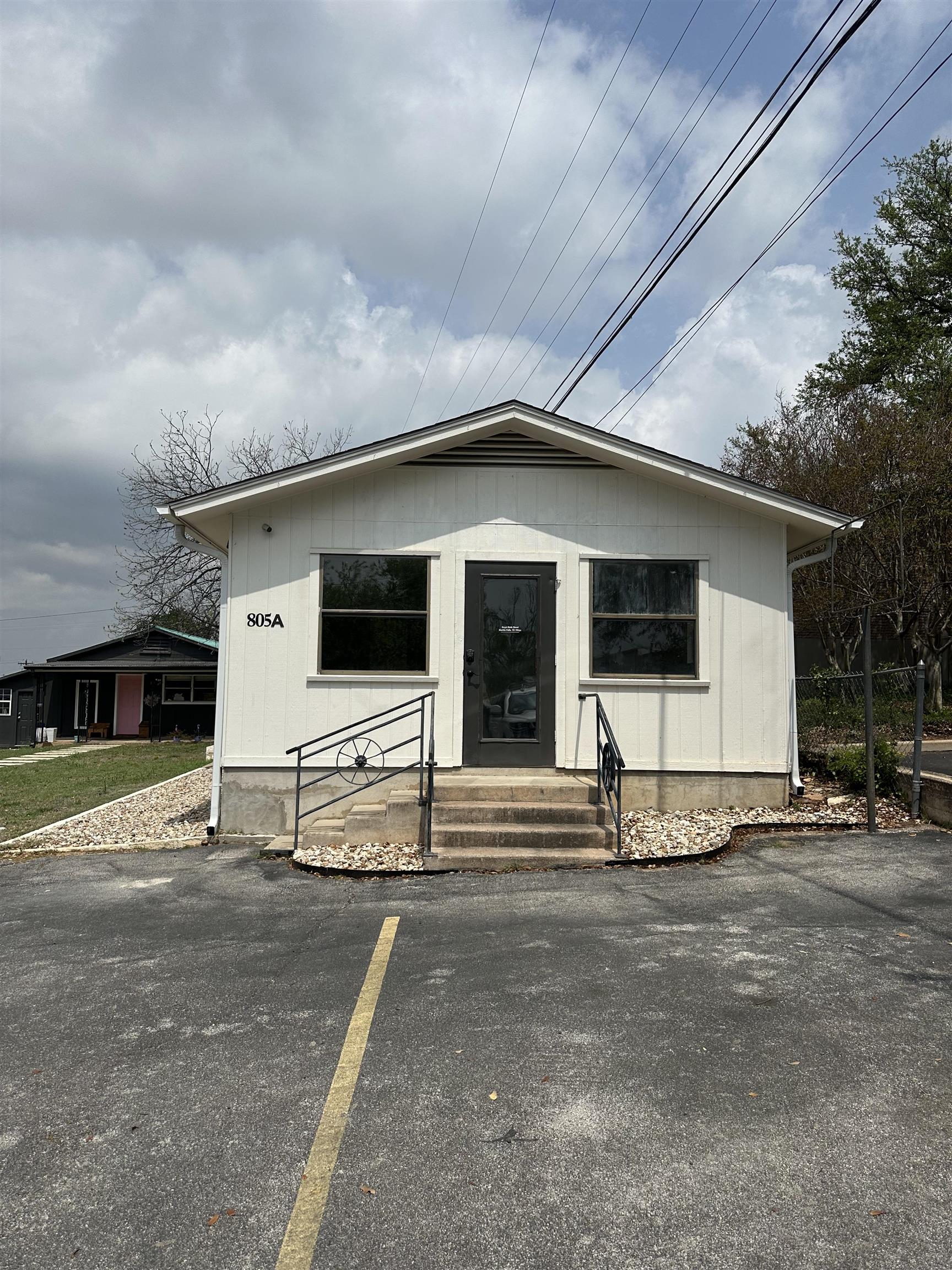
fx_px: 880
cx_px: 476
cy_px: 635
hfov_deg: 56.8
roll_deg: -1.5
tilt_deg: +4.0
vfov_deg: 71.6
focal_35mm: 24
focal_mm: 6.86
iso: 80
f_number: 1.78
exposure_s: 1/10753
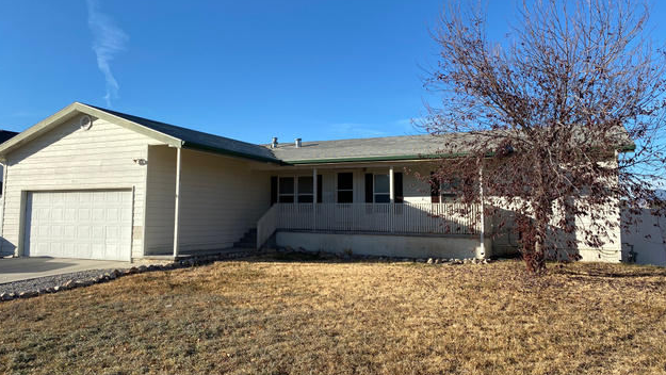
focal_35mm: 29
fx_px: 512
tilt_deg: +3.7
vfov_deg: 40.2
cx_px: 327
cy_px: 175
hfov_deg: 66.0
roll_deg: -0.5
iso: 32
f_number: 1.8
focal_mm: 4.25
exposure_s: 1/1996
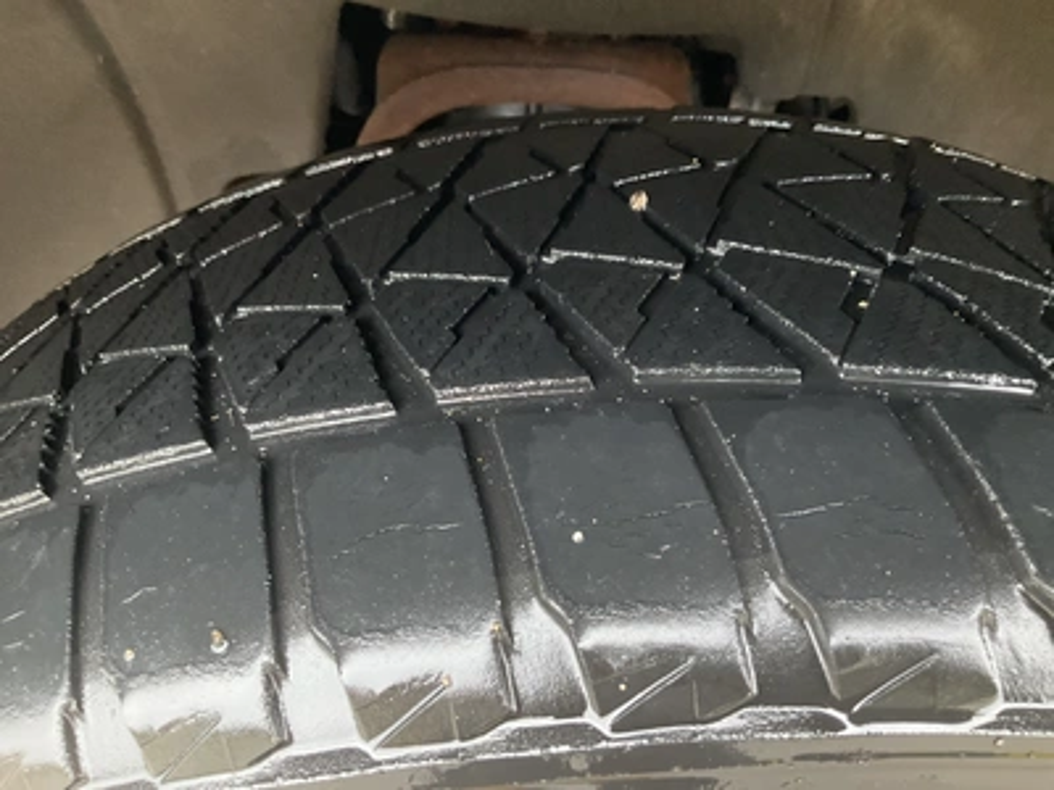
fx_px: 883
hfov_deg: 61.7
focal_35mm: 29
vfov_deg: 48.2
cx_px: 527
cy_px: 395
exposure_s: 1/47
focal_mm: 3
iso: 320
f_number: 1.8
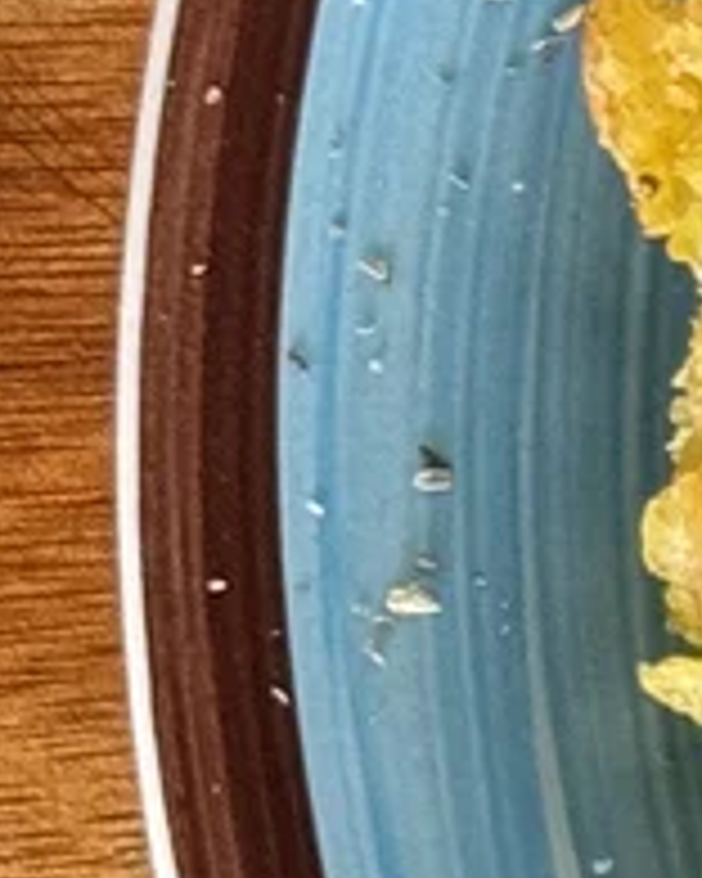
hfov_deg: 3.9
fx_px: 9999
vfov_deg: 5.0
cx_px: 2434
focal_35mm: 385
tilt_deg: -85.3
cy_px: 437
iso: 250
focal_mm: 6.76
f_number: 1.78
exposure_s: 1/44
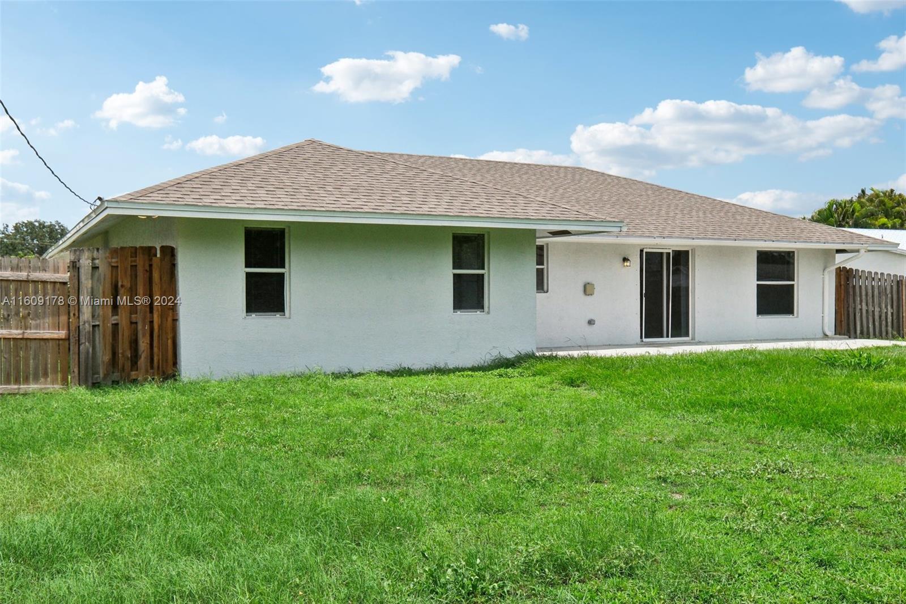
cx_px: 453
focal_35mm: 33
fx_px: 830
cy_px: 302
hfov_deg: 57.2
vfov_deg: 40.0
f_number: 8
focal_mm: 21.9
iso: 1250
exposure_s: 1/3500
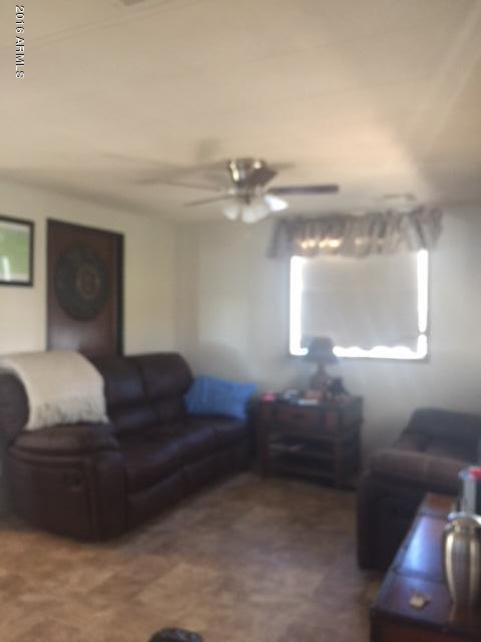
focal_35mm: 29
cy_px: 321
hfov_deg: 48.2
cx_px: 240
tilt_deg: -0.5
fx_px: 537
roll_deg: +1.1
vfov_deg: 61.7
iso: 80
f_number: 2.2
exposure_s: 1/4
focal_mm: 4.15
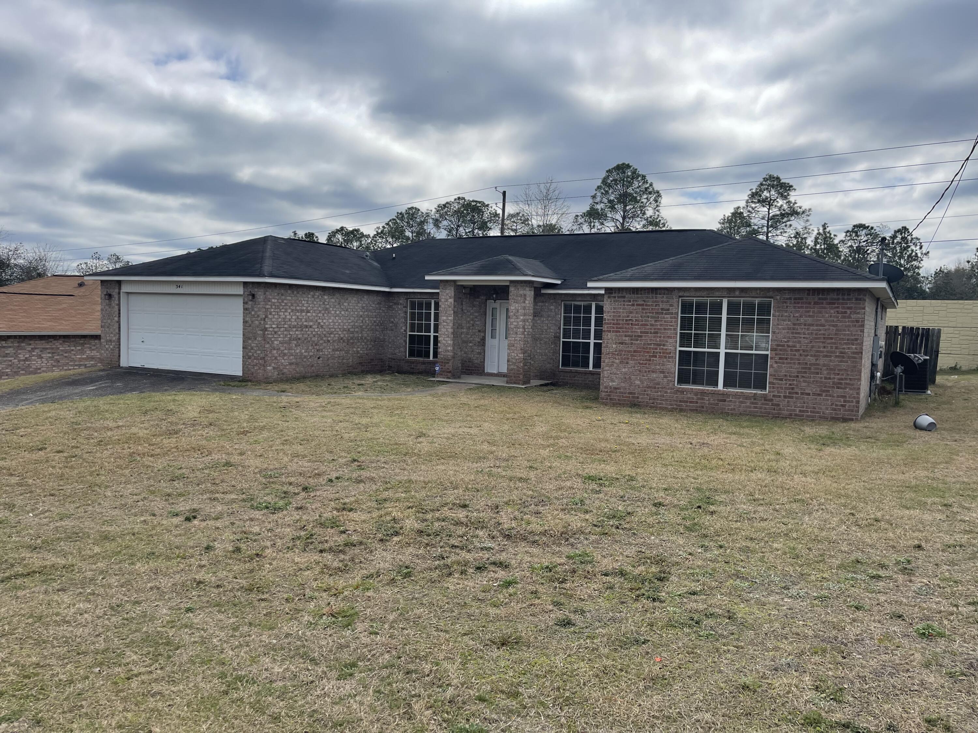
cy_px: 366
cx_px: 489
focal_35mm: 26
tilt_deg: -3.3
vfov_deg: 53.1
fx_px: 735
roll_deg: -2.9
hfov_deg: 67.3
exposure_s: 1/6993
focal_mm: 5.1
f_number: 1.6
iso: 32
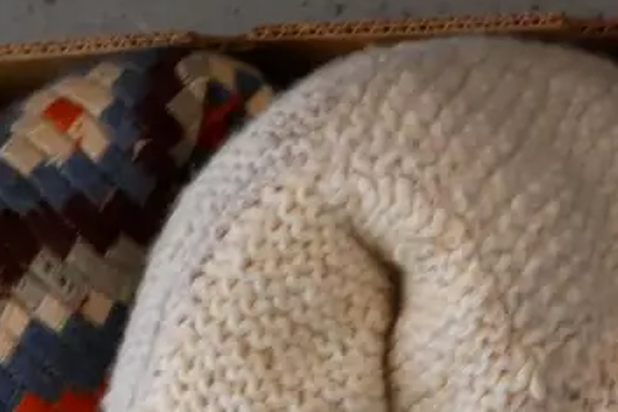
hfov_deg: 14.5
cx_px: 609
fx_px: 2387
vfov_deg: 9.7
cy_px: 559
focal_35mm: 139
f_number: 4.3
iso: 3200
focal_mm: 23
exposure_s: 1/15
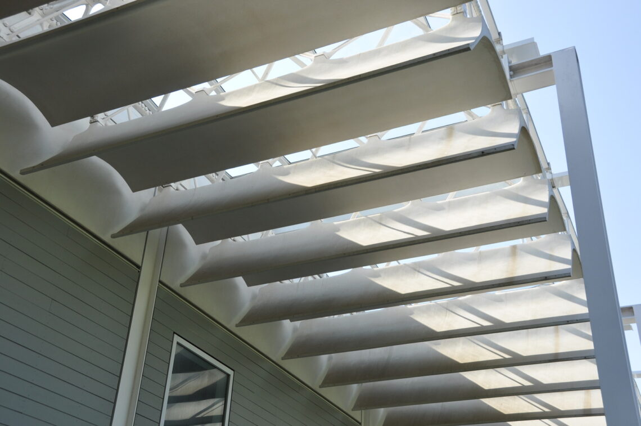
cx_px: 320
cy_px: 213
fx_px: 747
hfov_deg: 46.5
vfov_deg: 31.8
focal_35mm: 42
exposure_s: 1/250
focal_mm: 28
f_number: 8
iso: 200
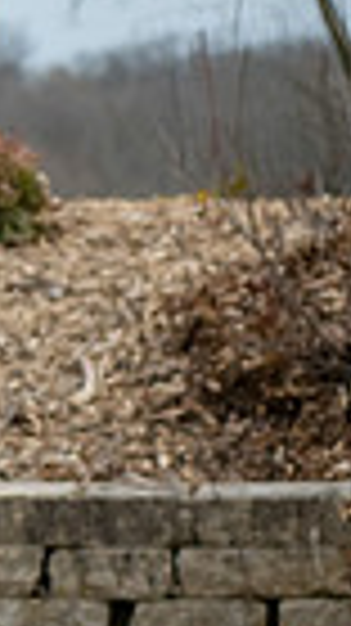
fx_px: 5785
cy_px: 232
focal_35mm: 349
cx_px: -914
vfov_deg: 6.2
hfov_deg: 3.4
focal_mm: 80
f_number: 6.3
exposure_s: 1/640
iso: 400
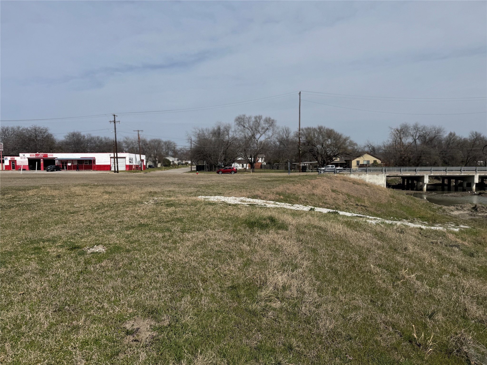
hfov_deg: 71.6
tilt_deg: -2.7
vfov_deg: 56.8
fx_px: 338
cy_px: 182
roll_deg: +0.4
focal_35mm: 24
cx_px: 244
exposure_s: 1/9009
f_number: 1.78
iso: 80
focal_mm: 6.76
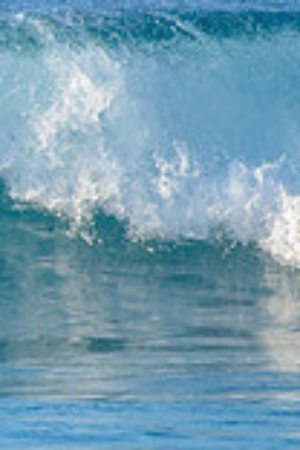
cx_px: -366
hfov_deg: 0.7
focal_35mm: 1863
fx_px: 23286
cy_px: 111
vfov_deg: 1.1
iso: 450
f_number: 5.6
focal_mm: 500
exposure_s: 1/2000
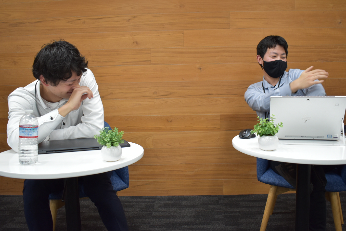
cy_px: 106
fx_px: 298
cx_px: 176
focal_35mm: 31
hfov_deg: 60.3
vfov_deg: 42.3
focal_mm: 18
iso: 400
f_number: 3.5
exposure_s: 1/40
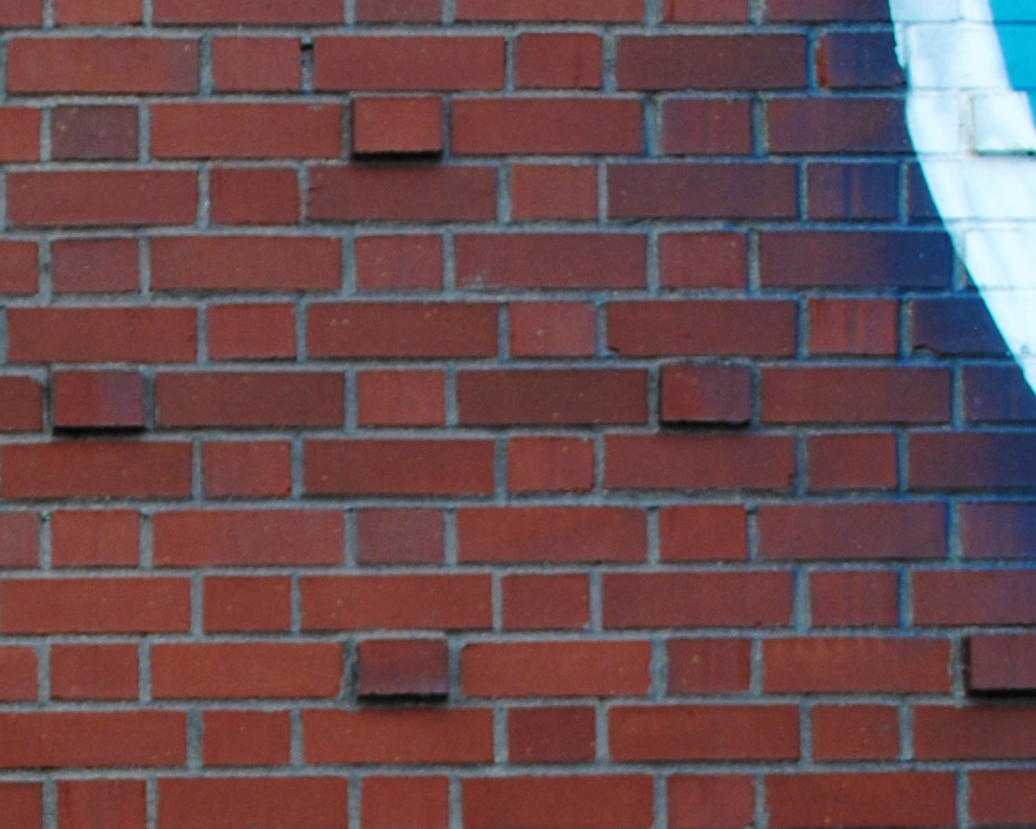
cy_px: 1195
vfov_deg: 11.3
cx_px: -299
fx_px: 4048
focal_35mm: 132
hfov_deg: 14.0
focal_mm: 24
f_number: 5.6
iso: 100
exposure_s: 1/125
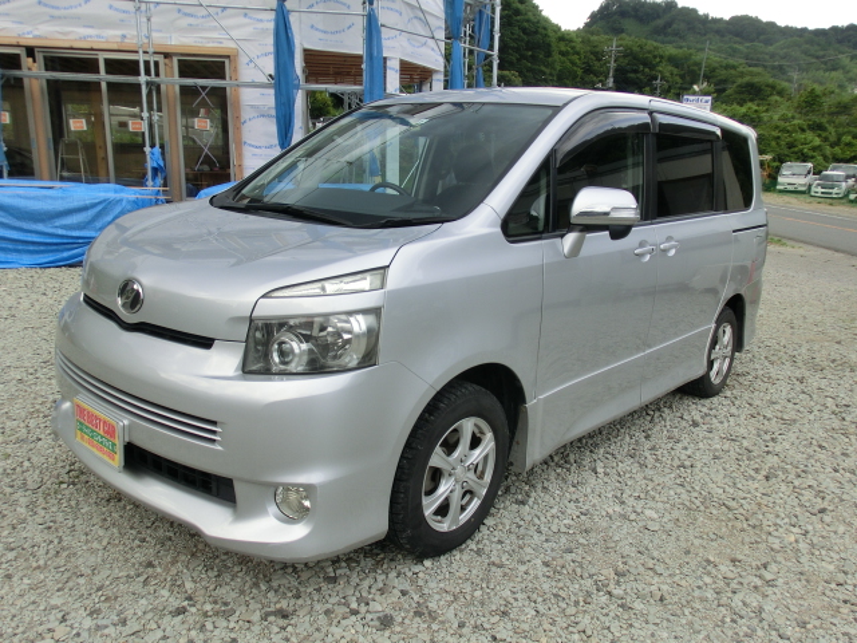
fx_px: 743
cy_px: 322
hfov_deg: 60.0
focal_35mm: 30
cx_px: 428
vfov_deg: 46.8
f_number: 3.5
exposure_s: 1/160
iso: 100
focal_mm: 5.25
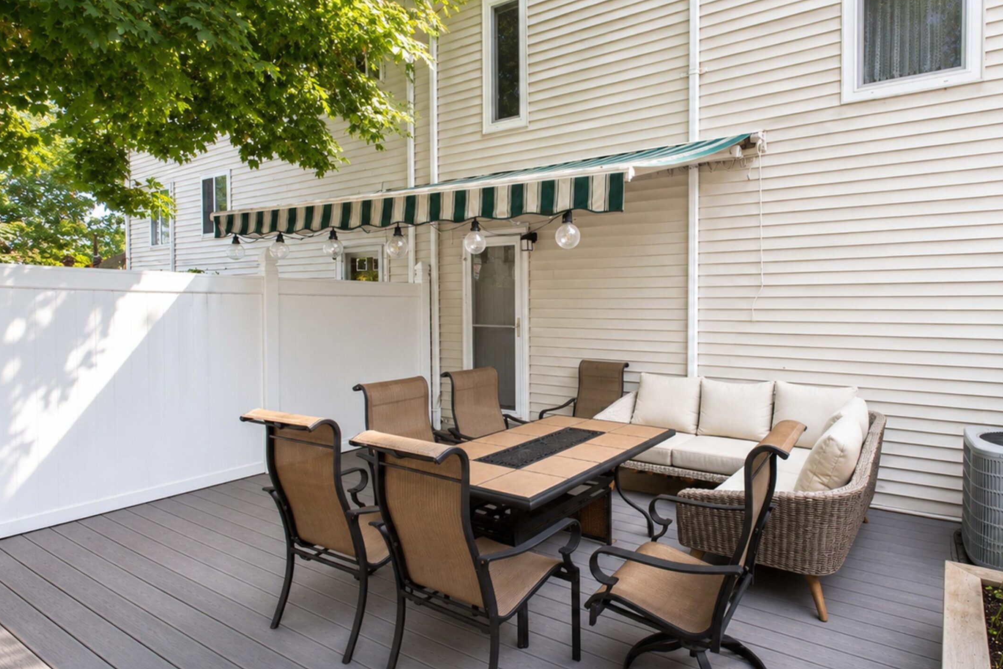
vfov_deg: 67.4
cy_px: 319
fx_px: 502
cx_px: 569
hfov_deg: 89.5
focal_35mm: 18
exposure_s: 1/200
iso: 400
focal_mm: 10
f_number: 8
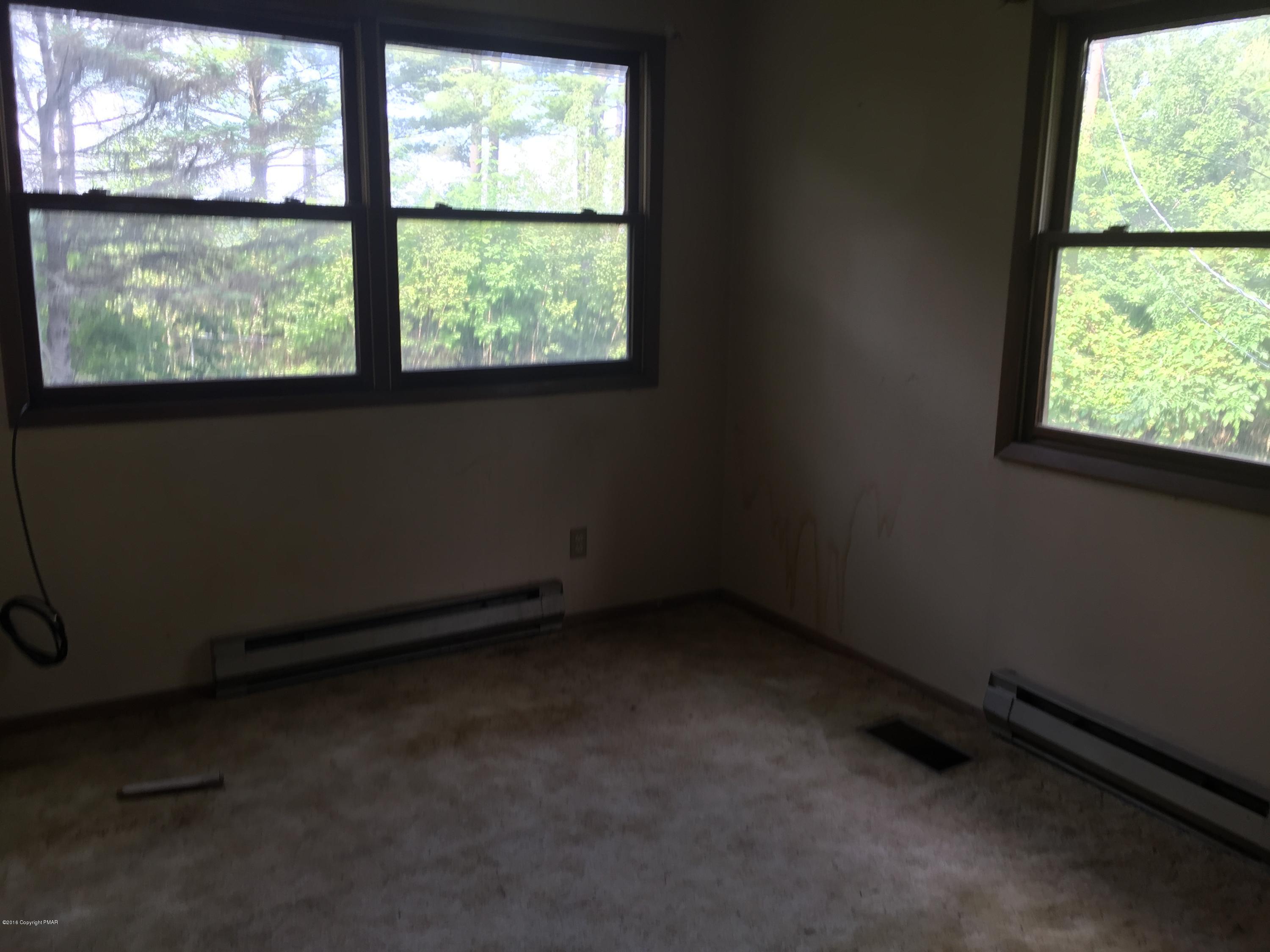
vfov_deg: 48.2
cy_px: 476
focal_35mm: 29
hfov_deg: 61.7
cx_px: 635
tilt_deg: -12.2
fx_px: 1064
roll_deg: -1.2
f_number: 2.2
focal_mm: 4.15
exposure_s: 1/40
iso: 32
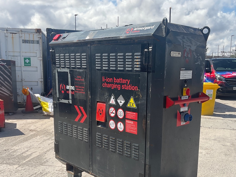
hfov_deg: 46.7
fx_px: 273
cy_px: 119
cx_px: 132
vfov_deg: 35.6
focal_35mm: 40
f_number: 1.8
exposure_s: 1/1984
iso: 16
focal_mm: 3
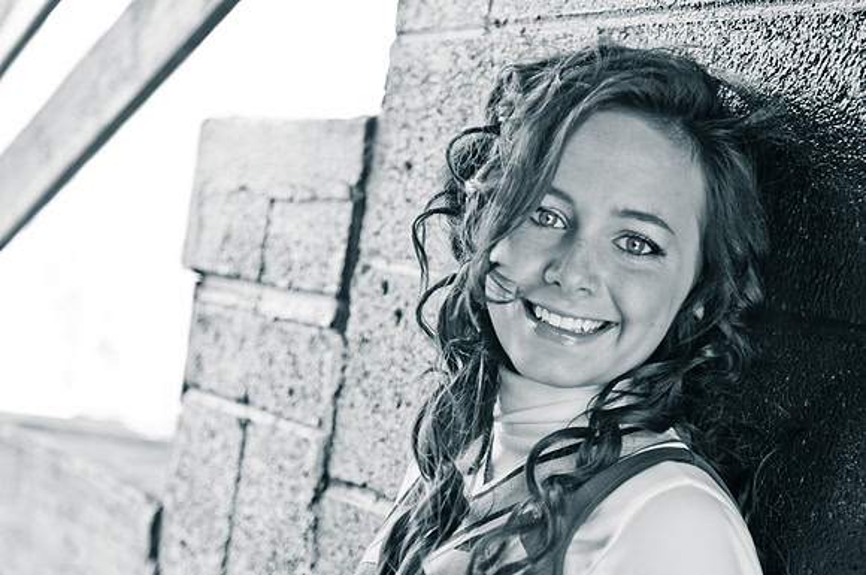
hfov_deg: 24.6
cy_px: 288
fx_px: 1982
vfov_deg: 16.5
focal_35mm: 82
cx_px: 433
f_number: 2.8
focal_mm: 55
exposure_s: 1/80
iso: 200
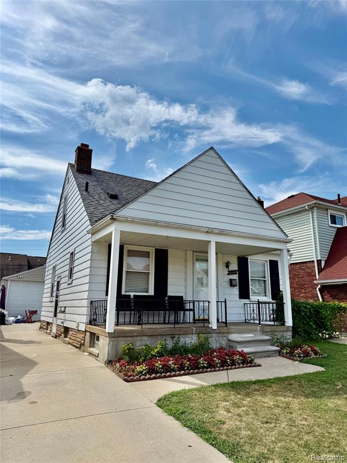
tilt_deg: +13.1
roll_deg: -1.1
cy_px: 232
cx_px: 174
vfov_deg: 71.6
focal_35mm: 24
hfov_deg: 56.8
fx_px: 321
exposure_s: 1/7353
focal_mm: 6.76
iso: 80
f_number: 1.78
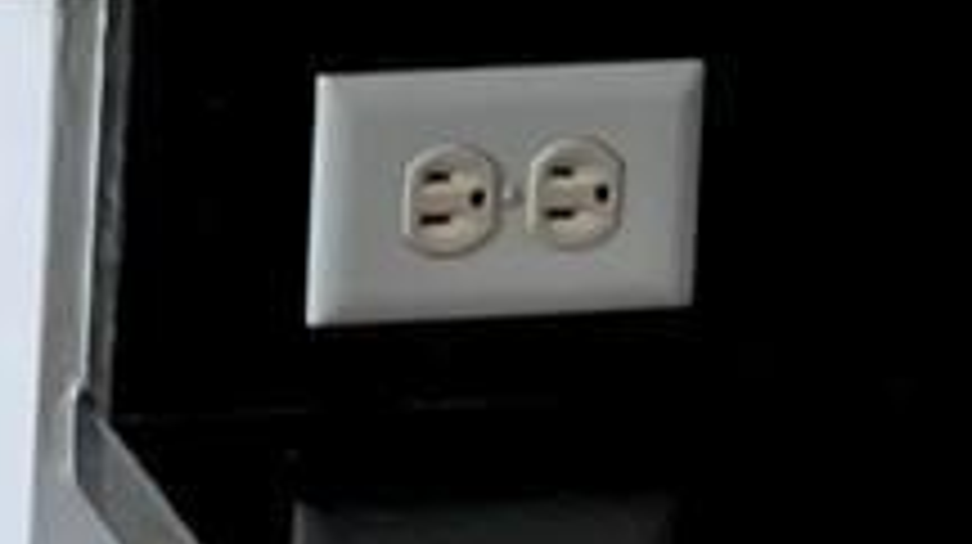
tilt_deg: -8.8
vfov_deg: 5.5
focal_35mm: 210
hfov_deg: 10.2
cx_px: 162
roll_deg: -2.9
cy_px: -845
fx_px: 5407
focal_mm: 5.1
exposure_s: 1/284
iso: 32
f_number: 1.6
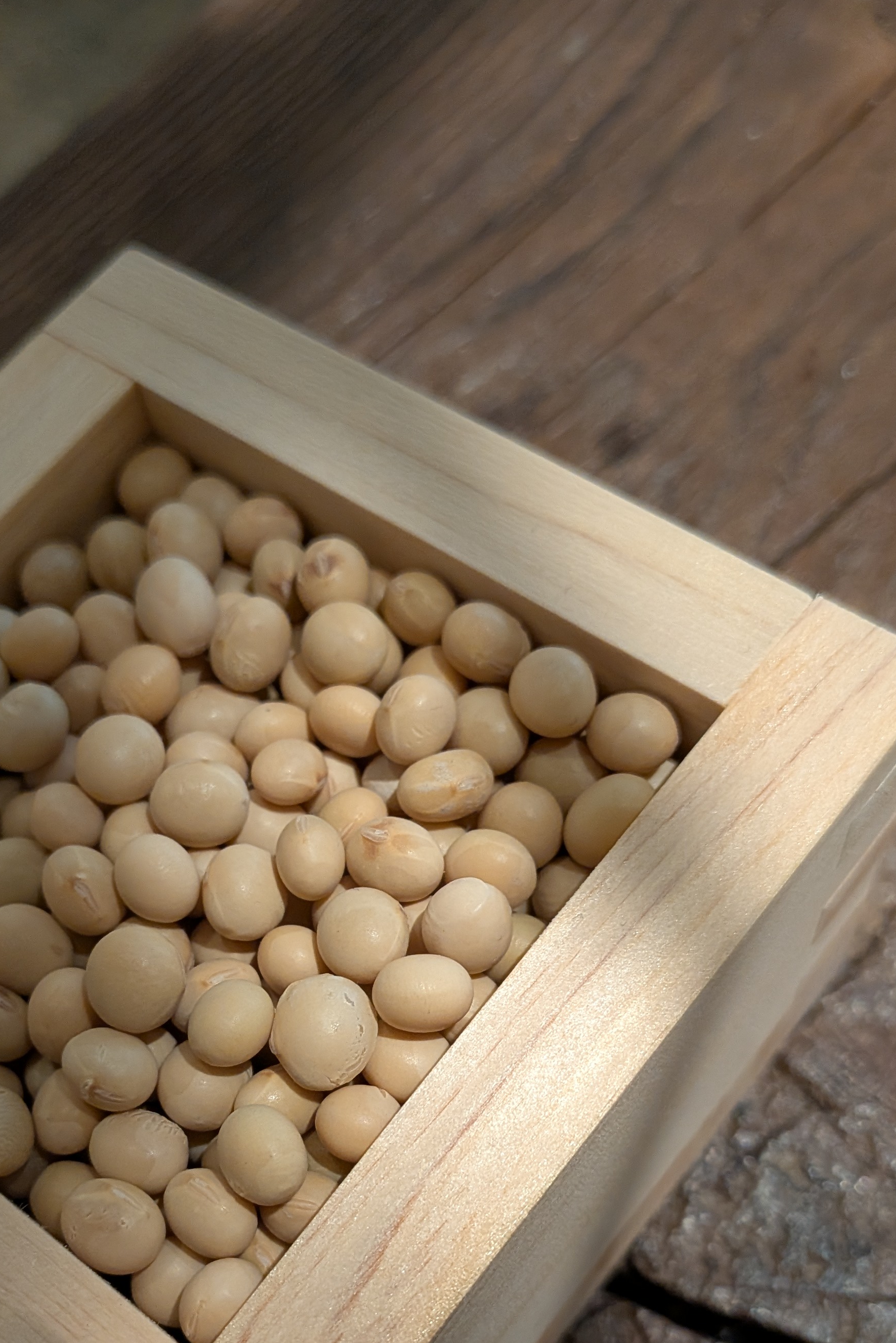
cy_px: 996
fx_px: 1419
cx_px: 369
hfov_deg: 35.0
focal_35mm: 38
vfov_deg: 48.8
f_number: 1.7
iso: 785
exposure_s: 1/120
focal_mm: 4.53
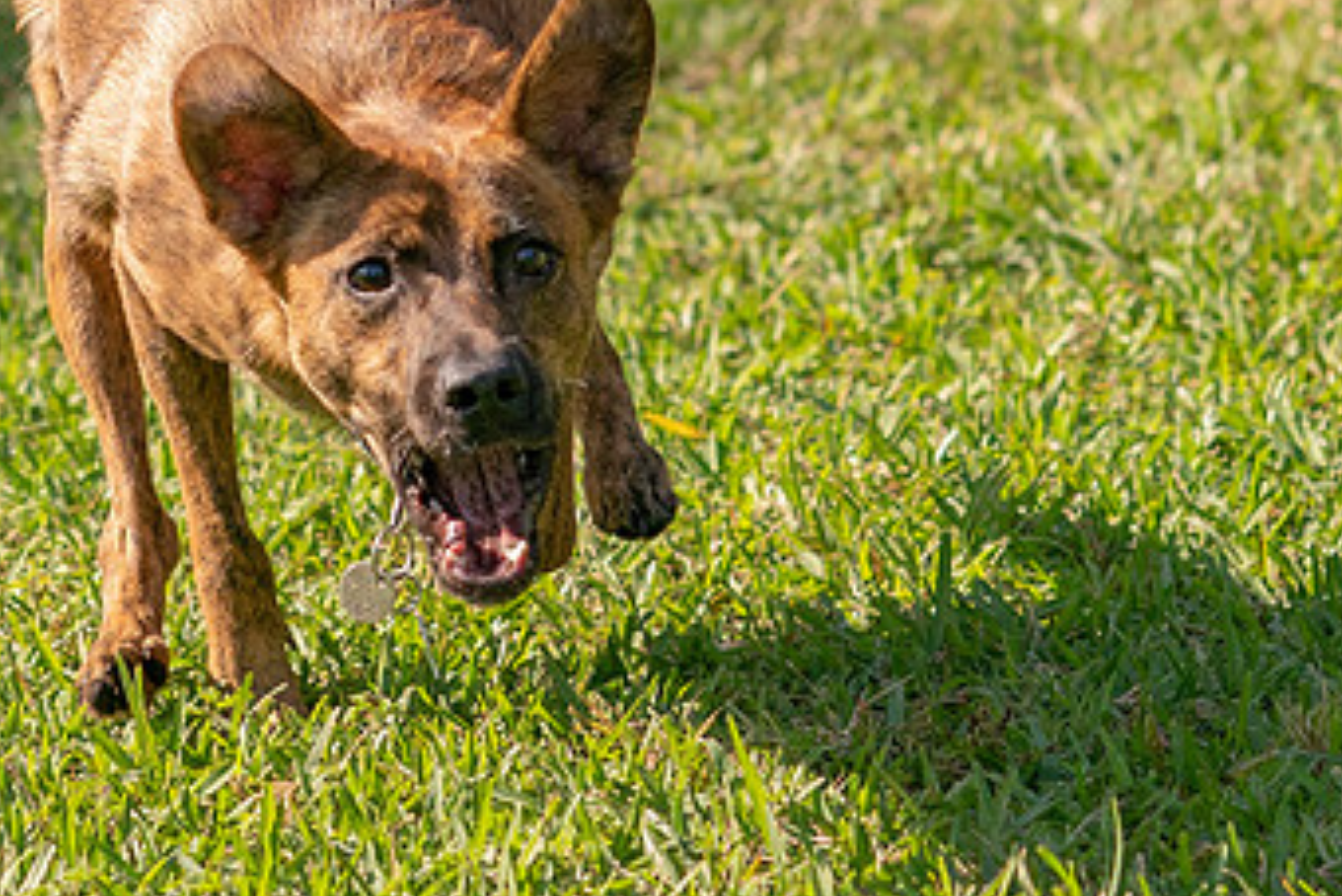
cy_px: -184
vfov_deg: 5.3
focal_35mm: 260
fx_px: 9696
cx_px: 146
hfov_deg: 7.9
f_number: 4
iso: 800
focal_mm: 70
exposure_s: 1/3200
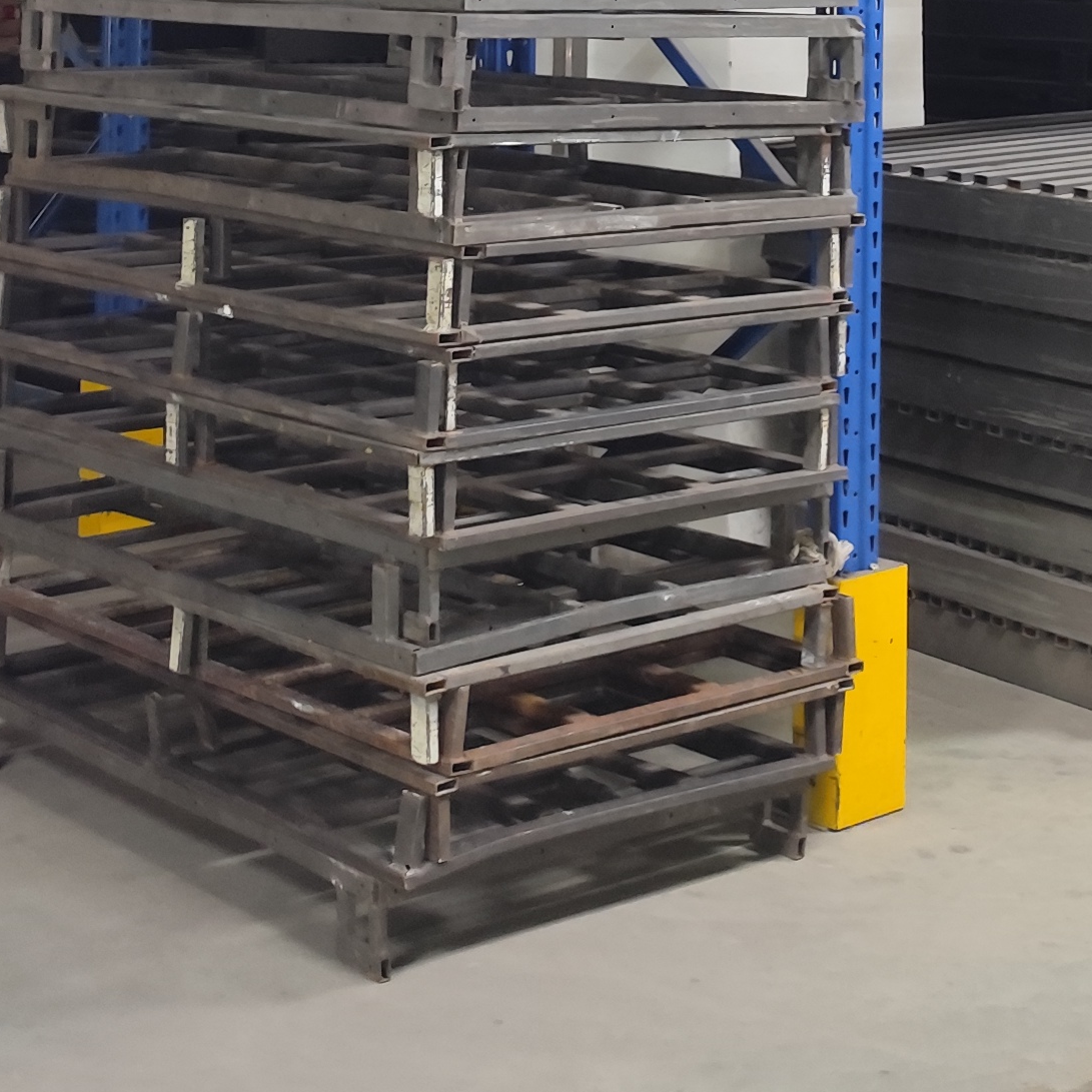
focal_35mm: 76
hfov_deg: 22.5
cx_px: 851
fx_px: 2712
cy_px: -356
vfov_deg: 20.6
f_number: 1.65
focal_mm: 6.14
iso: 800
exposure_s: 1/25
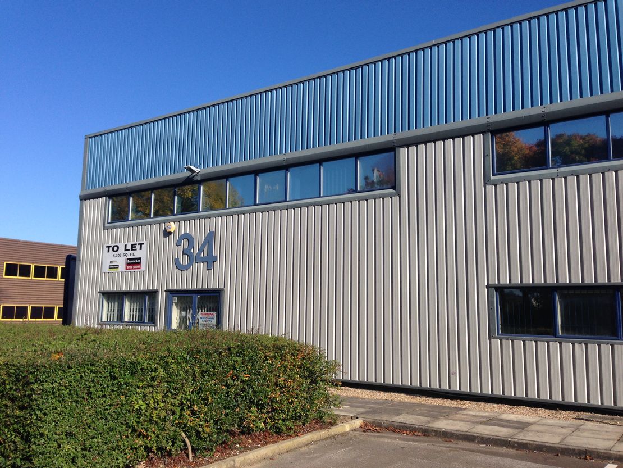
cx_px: 312
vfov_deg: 43.0
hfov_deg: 55.3
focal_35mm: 33
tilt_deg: +9.1
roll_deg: -2.4
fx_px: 594
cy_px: 234
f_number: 2.4
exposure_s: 1/1642
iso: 50
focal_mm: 4.12
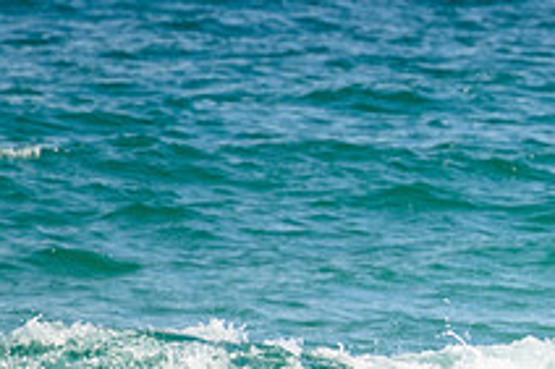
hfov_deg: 0.8
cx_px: 681
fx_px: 41052
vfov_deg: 0.5
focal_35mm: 2665
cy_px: 353
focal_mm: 800
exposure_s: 1/2000
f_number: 11
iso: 1800
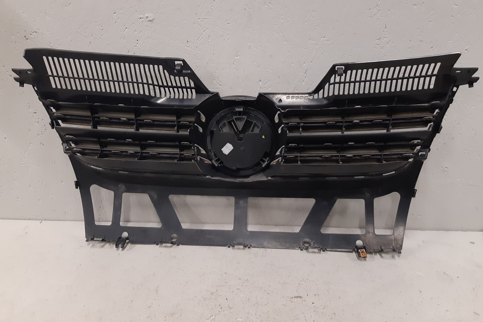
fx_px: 376
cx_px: 246
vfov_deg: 46.3
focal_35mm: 28
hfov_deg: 65.5
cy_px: 139
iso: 200
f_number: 1.7
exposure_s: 1/50
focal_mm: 3.93
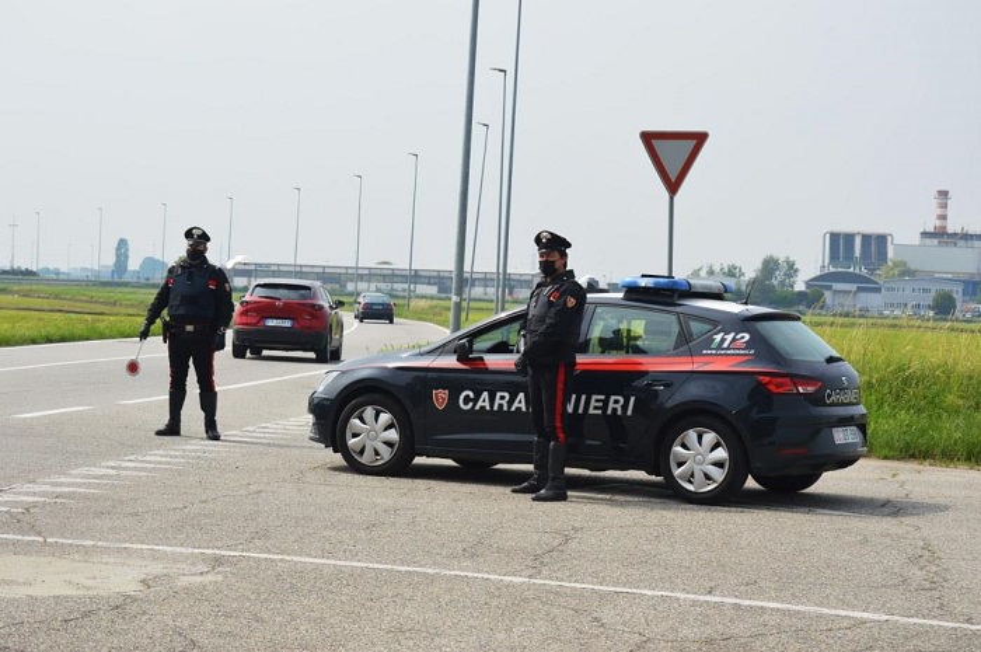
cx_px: 490
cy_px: 326
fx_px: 2245
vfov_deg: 16.5
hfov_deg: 24.6
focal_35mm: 82
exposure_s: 1/250
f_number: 8
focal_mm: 55
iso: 100
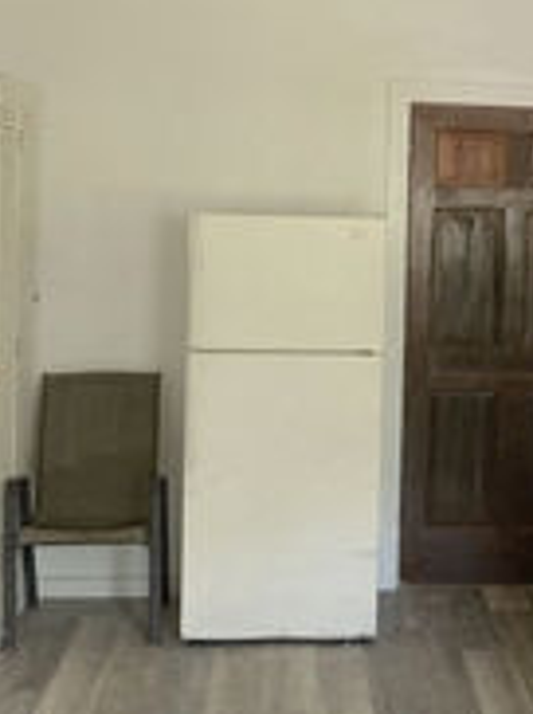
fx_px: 1523
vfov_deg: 26.3
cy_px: 302
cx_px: 509
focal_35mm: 74
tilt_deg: +0.1
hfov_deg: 19.4
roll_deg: -1.3
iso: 200
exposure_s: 1/60
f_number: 1.8
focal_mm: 3.99
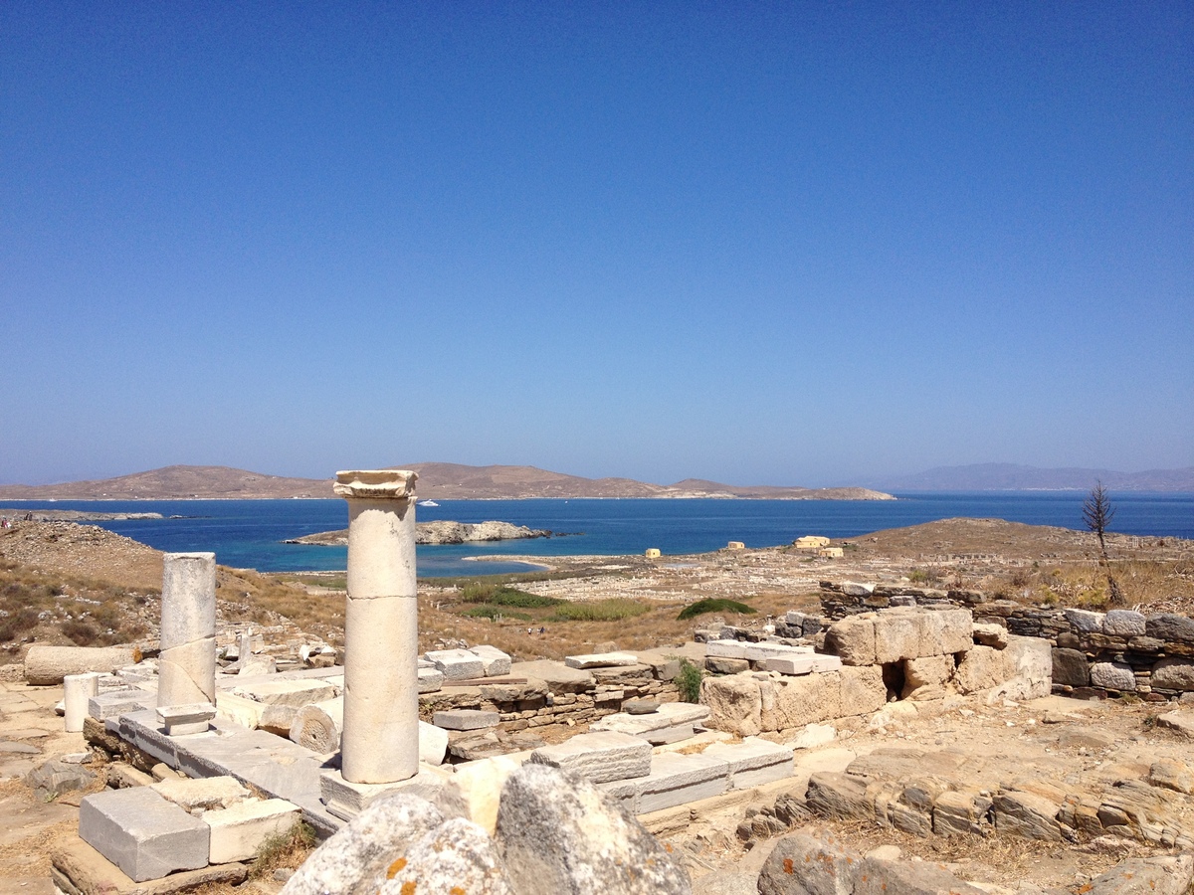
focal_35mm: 35
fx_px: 1207
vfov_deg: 40.7
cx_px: 597
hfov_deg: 52.6
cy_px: 448
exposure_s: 1/2632
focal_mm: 4.28
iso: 50
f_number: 2.4
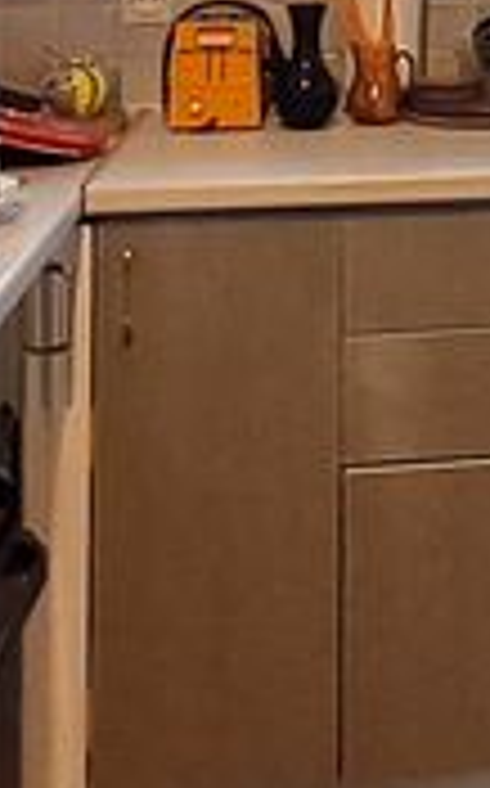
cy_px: -252
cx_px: 832
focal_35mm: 97
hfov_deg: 12.5
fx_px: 2078
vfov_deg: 19.6
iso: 50
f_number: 2.2
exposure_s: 1/100
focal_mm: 1.64
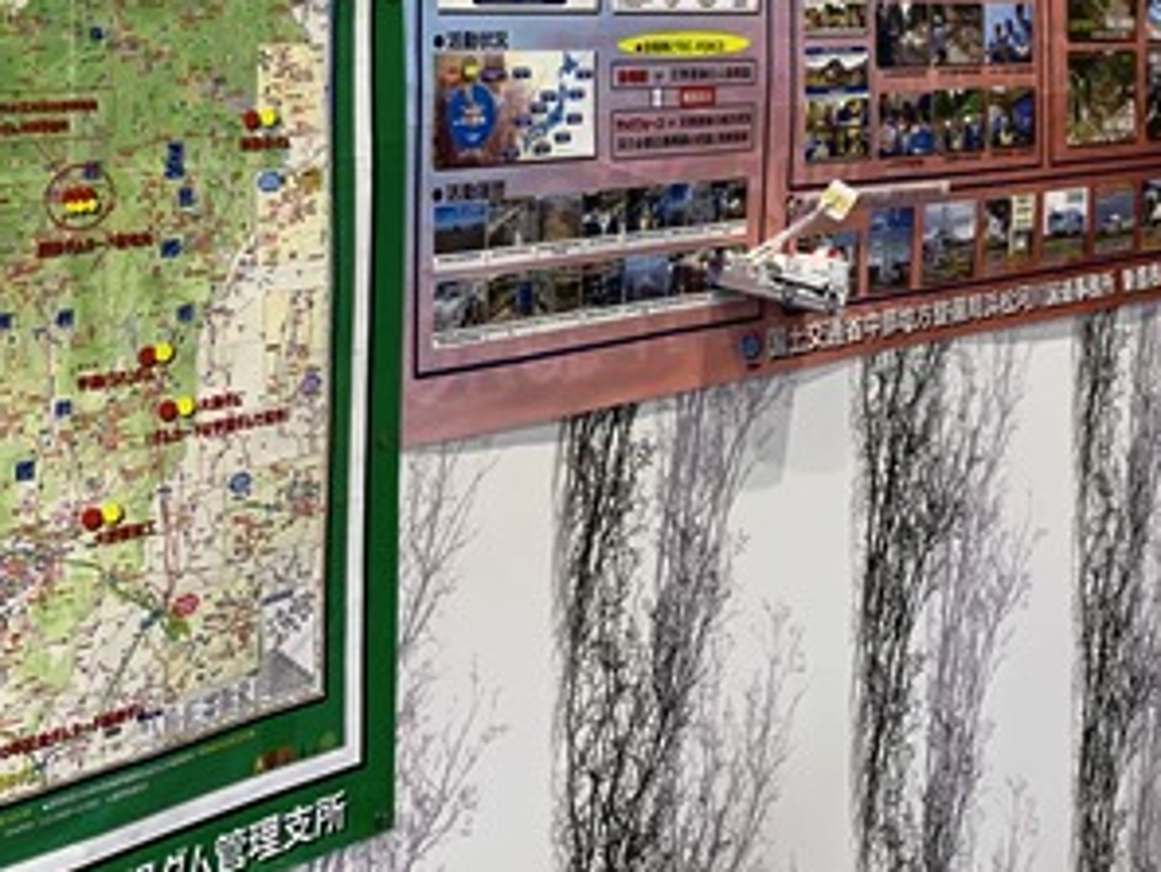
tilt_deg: +0.6
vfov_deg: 22.5
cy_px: 16
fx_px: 2114
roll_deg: +0.3
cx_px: 563
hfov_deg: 30.7
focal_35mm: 63
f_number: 1.8
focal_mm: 4.25
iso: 100
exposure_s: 1/84
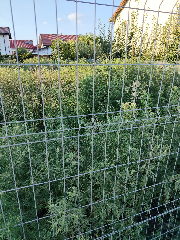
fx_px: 166
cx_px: 90
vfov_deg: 71.6
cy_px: 120
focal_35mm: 24
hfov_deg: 56.8
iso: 52
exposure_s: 1/399
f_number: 1.7
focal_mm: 5.24
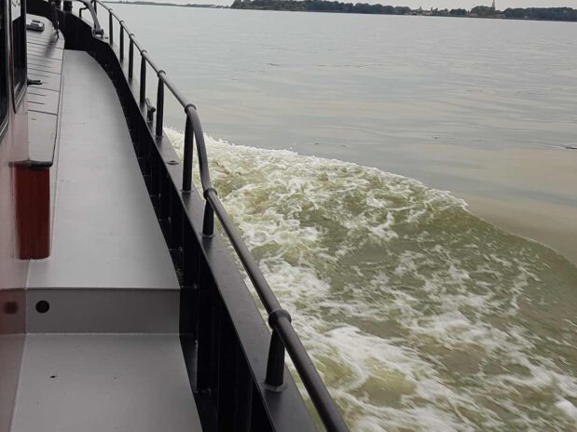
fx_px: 717
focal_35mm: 43
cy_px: 174
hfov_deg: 43.4
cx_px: 209
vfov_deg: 33.5
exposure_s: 1/124
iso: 50
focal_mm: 4.2
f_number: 1.7
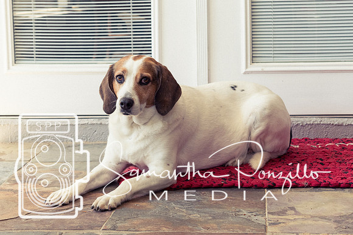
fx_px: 796
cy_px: 111
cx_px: 159
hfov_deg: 25.0
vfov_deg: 16.8
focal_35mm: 81
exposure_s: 1/125
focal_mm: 48
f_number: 5.6
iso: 400
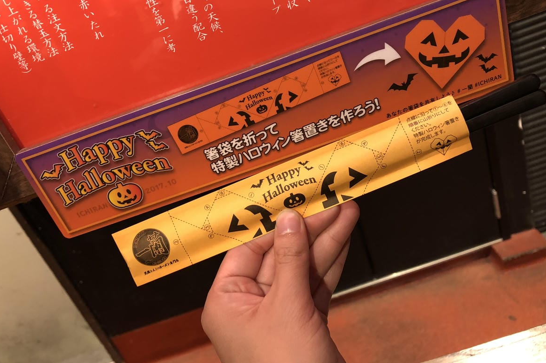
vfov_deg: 42.3
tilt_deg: -25.6
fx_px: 470
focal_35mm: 31
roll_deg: +21.1
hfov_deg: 60.3
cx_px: 267
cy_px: 165
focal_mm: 3.99
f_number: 1.8
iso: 100
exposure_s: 1/9
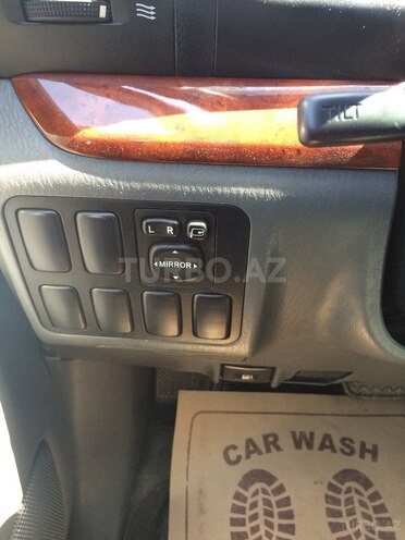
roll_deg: -1.4
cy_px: 270
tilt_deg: -30.7
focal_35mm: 29
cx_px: 202
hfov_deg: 48.2
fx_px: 452
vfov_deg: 61.7
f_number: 2.2
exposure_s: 1/33
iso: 64
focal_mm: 4.15
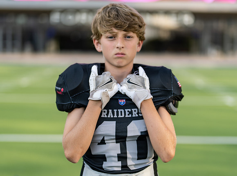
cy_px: 90
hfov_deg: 27.9
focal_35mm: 70
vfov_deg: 20.9
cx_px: 125
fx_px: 477
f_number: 1.2
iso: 100
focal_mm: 50
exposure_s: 1/2500
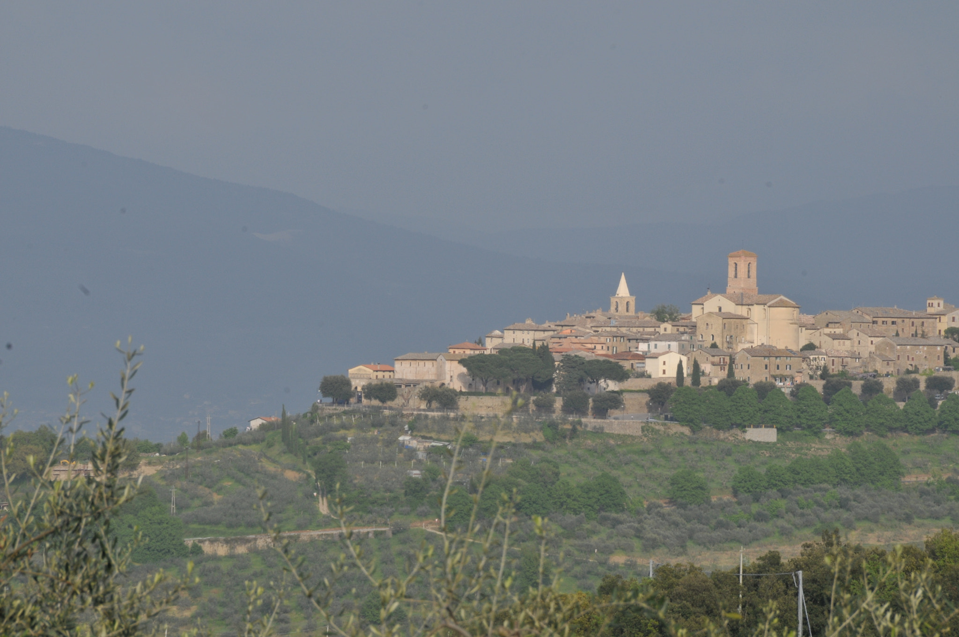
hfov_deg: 6.9
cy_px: 318
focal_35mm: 300
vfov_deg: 4.6
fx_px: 7981
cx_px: 480
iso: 200
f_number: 16
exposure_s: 1/125
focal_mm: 200
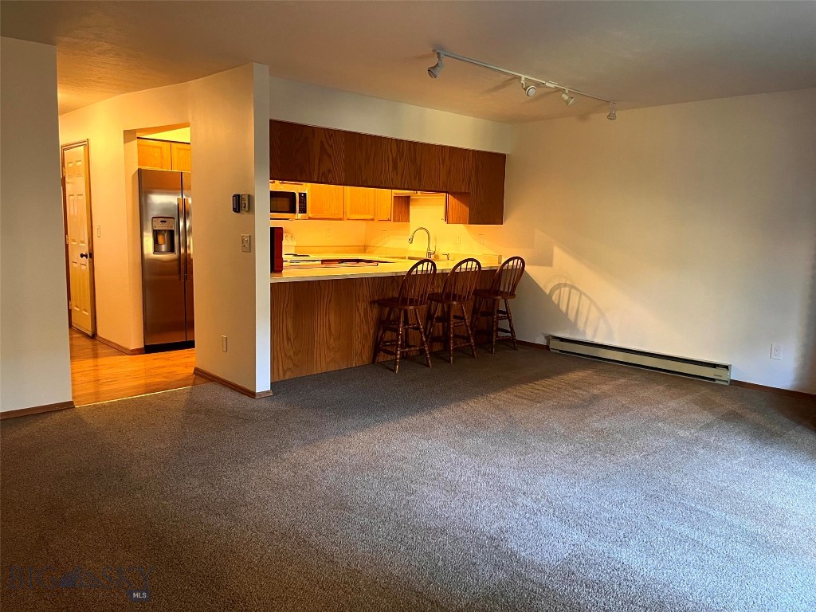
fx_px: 613
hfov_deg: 67.3
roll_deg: -1.2
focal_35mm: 26
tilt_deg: -6.5
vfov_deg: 53.1
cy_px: 306
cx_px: 408
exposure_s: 1/60
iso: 500
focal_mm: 5.1
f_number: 1.6
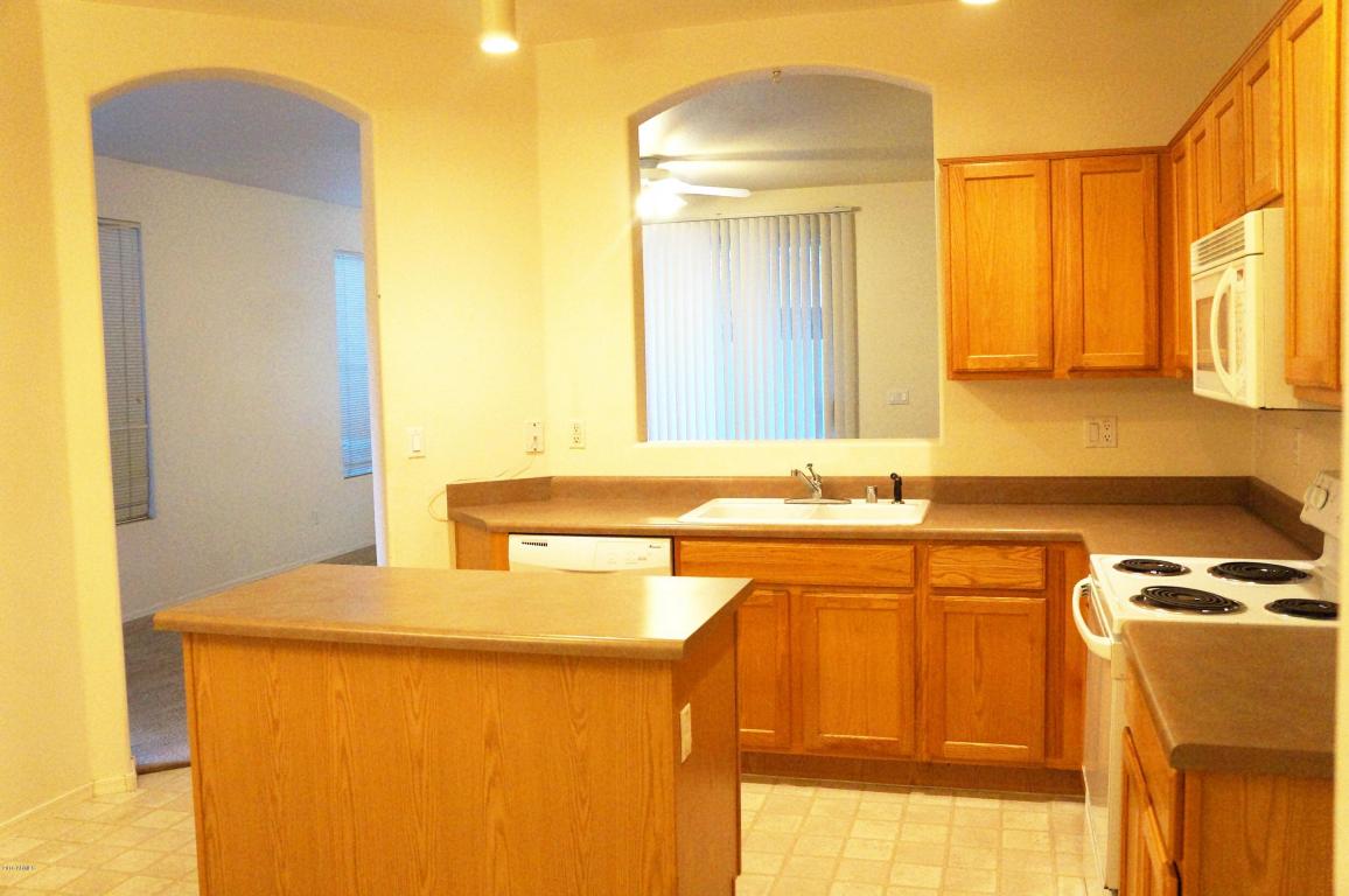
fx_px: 1123
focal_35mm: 30
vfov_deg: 43.5
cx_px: 674
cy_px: 448
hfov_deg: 62.0
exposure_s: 1/160
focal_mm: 20
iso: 2000
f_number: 4
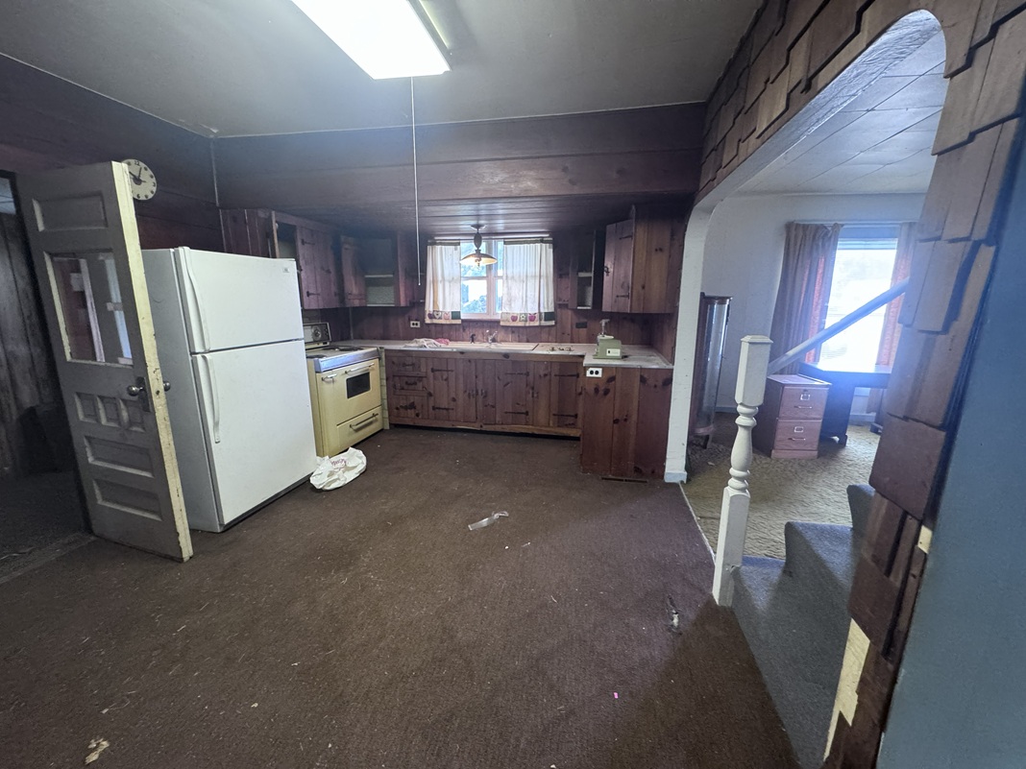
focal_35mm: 14
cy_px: 384
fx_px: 415
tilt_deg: -12.1
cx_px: 513
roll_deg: -0.6
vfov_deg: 85.7
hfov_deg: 102.1
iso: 640
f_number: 2.2
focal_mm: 2.22
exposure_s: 1/60
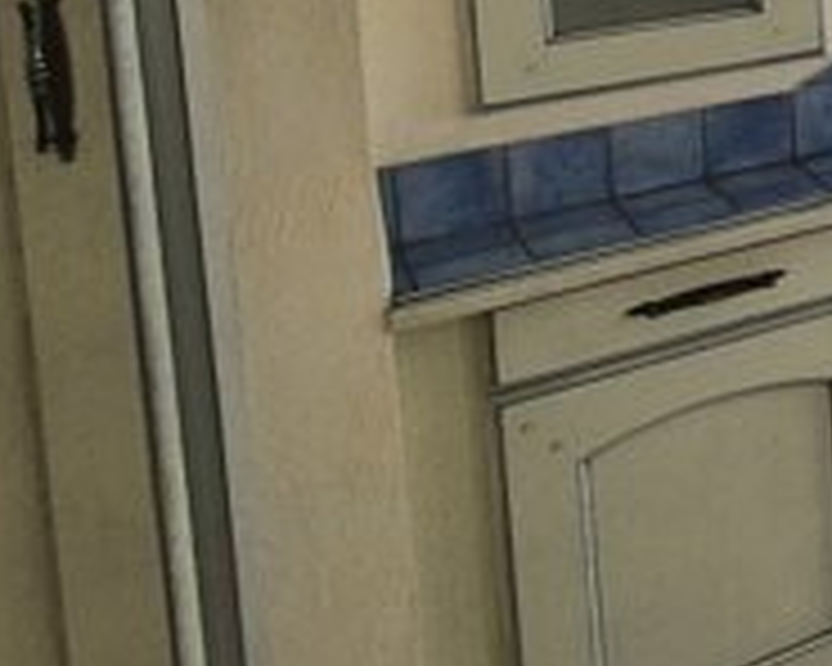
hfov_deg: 17.7
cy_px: -202
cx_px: 1785
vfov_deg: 24.2
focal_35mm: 55
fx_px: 1354
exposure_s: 1/100
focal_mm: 2.2
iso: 50
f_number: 2.2
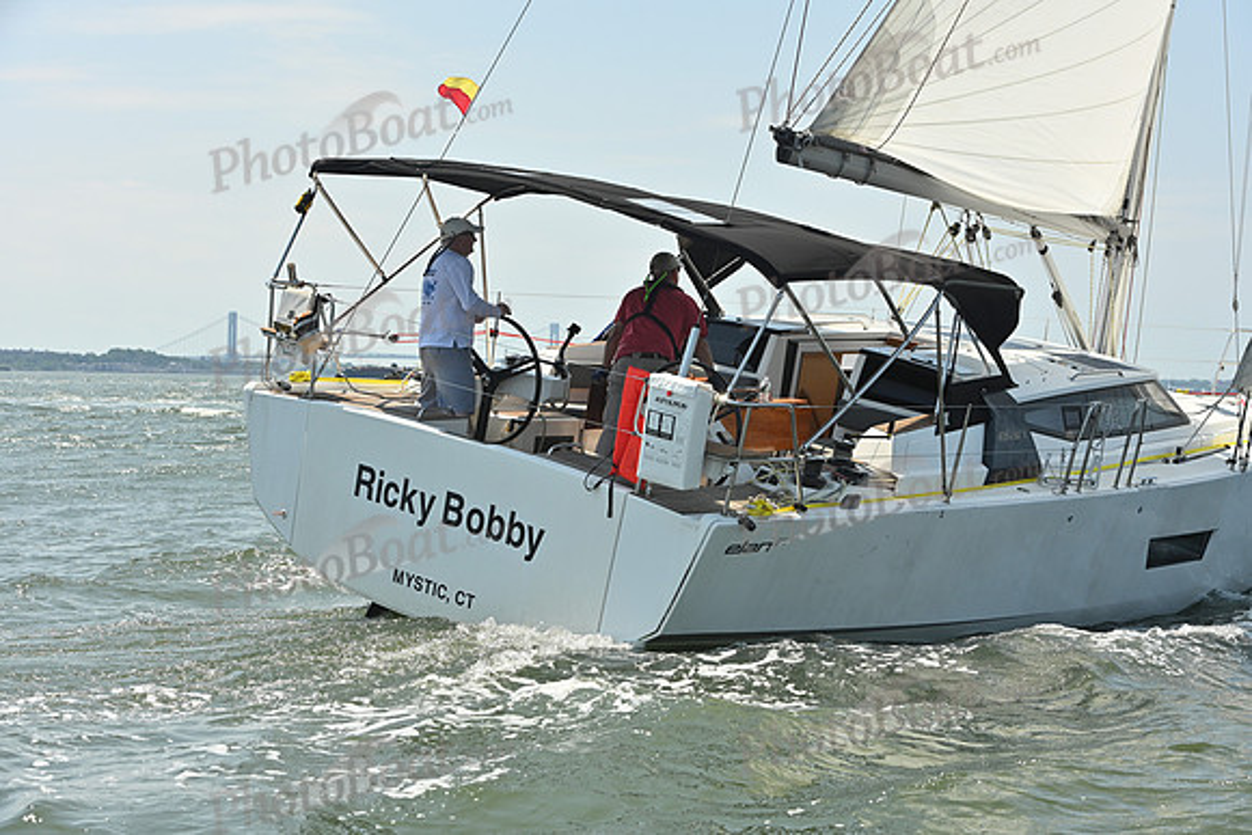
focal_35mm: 70
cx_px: 626
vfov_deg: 19.5
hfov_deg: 28.8
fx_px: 2435
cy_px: 418
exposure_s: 1/1250
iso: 320
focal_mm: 70
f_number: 8
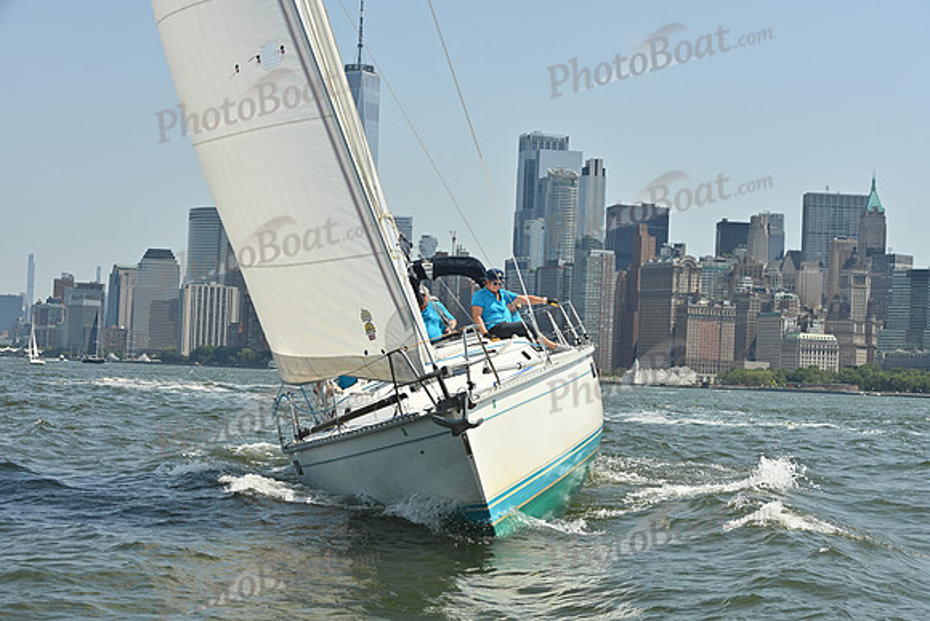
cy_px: 310
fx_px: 1809
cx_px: 465
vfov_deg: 19.5
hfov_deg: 28.8
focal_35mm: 70
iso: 320
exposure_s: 1/1250
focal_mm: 70
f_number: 9
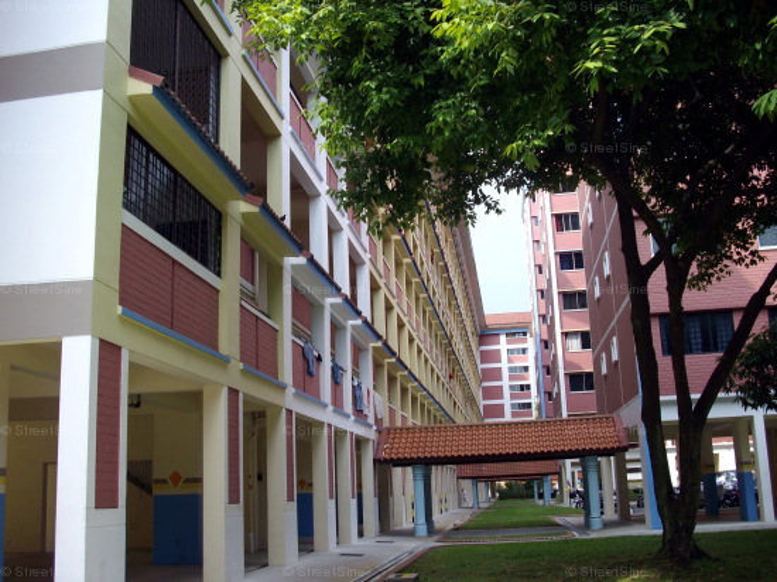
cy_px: 291
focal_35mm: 37
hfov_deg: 50.2
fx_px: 830
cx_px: 388
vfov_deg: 38.6
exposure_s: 1/400
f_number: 2.8
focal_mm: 6.2
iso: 80
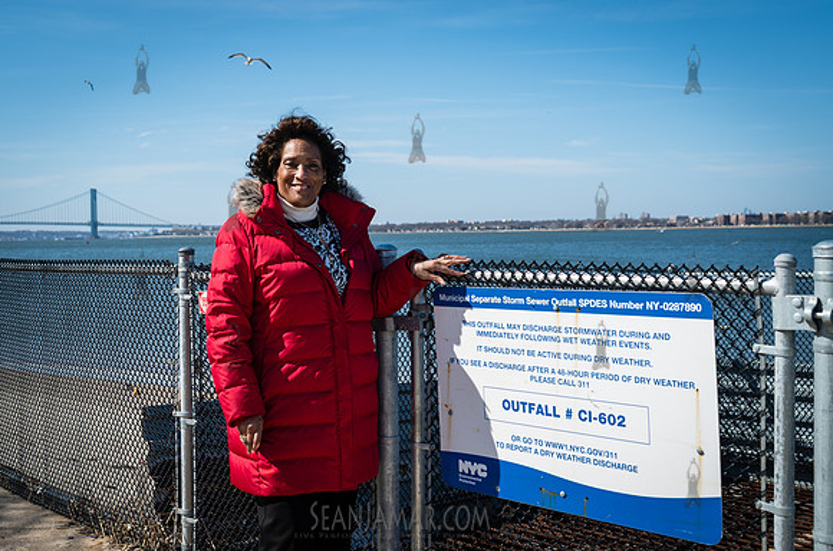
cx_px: 346
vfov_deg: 31.4
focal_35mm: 42
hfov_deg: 45.9
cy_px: 240
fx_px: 978
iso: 64
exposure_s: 1/500
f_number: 4.5
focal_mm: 35
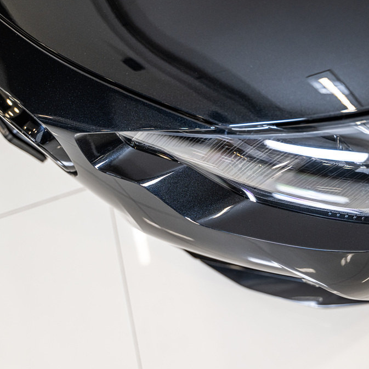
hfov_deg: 31.9
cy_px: 184
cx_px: 250
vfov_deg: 32.2
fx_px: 639
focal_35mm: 53
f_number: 2.8
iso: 800
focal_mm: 41
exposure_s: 1/160
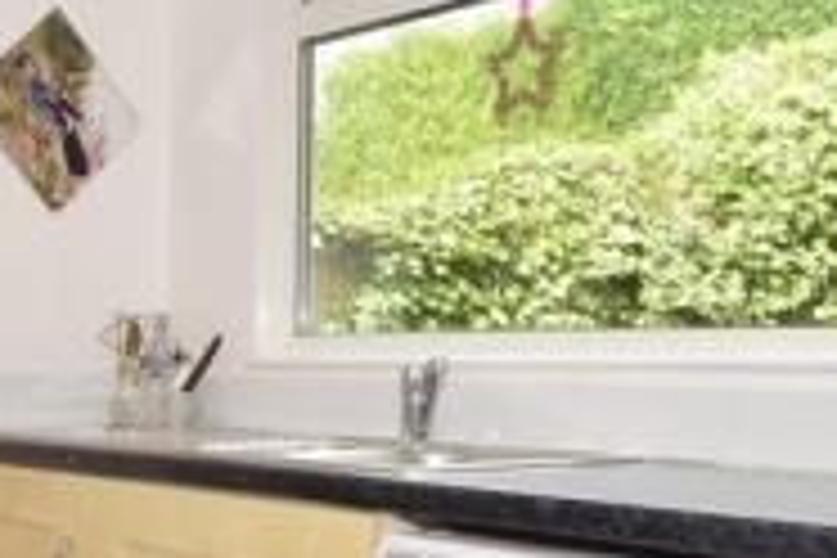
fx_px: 1232
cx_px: 356
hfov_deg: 37.4
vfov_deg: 25.4
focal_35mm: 53
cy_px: 367
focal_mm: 10
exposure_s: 1/60
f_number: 18
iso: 500
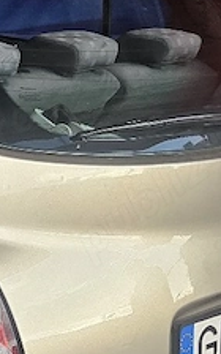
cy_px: 217
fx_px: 838
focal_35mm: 87
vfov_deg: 23.8
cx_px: -248
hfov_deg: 12.7
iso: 160
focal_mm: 5.4
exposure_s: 1/101
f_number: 1.8
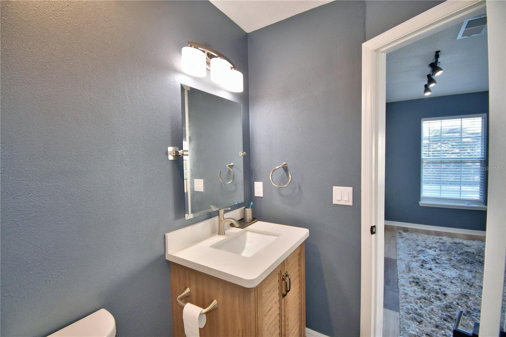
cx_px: 253
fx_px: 211
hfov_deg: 100.4
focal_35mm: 15
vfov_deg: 77.3
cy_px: 168
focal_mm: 10
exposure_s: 1/40
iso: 200
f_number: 4.5
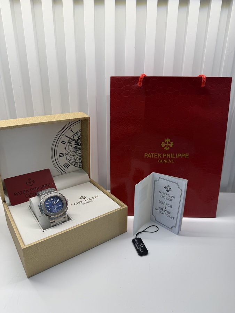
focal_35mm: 24
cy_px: 156
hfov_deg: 56.8
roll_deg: -0.6
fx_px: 217
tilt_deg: -21.8
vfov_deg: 71.6
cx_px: 118
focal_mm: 6.76
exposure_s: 1/163
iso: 64
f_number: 1.78
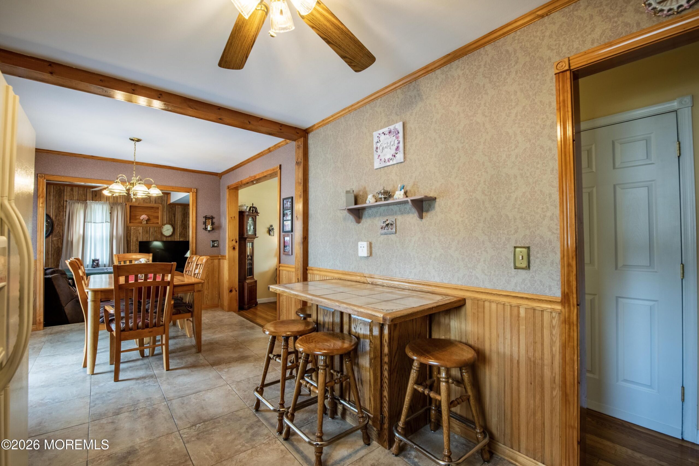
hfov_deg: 100.4
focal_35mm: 15
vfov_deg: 77.4
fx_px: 291
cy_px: 233
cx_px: 350
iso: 640
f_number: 7.1
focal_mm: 15
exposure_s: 1/125
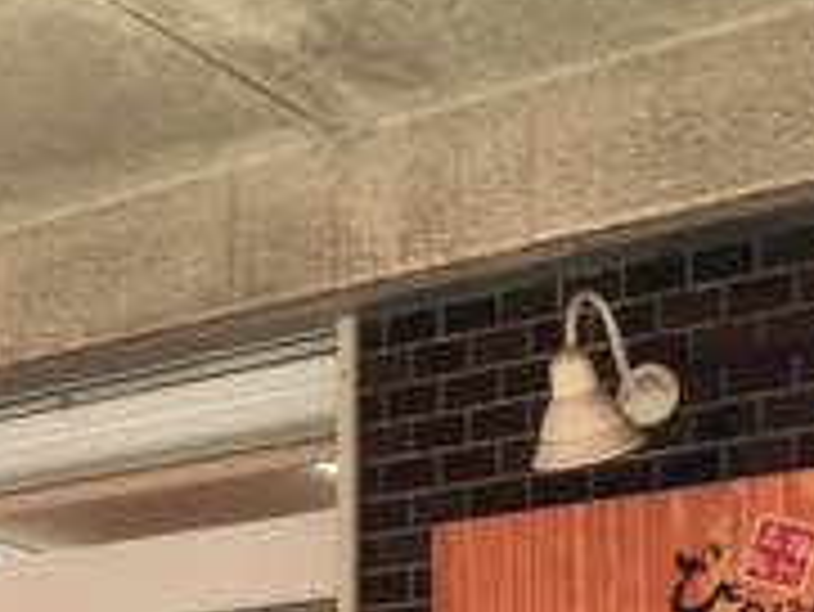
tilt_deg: +6.0
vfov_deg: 14.6
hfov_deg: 19.6
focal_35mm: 96
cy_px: 837
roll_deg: -1.7
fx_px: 2259
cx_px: -72
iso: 25
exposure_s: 1/351
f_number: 2.2
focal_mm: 4.15
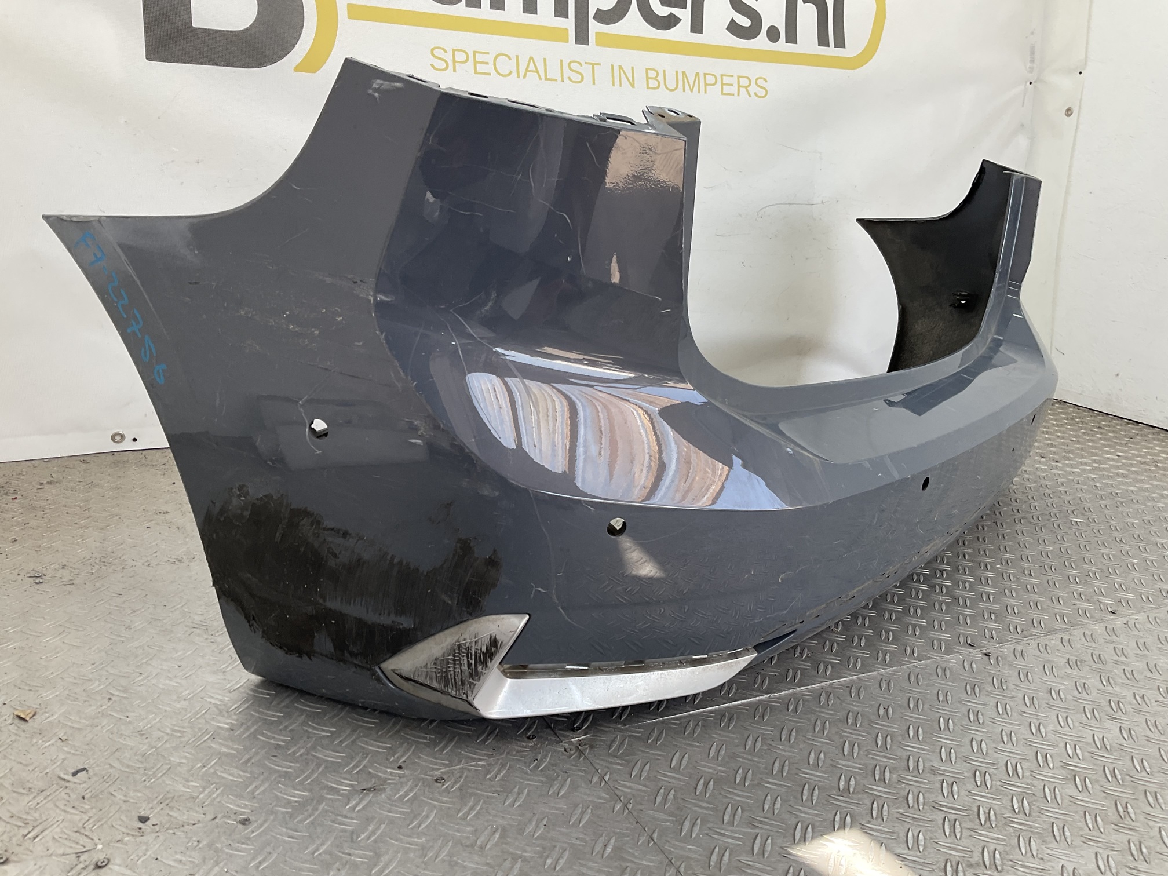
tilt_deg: -15.7
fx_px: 979
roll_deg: -5.6
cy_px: 438
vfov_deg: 48.2
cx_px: 584
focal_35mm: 29
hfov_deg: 61.7
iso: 20
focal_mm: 3
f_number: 1.8
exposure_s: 1/100
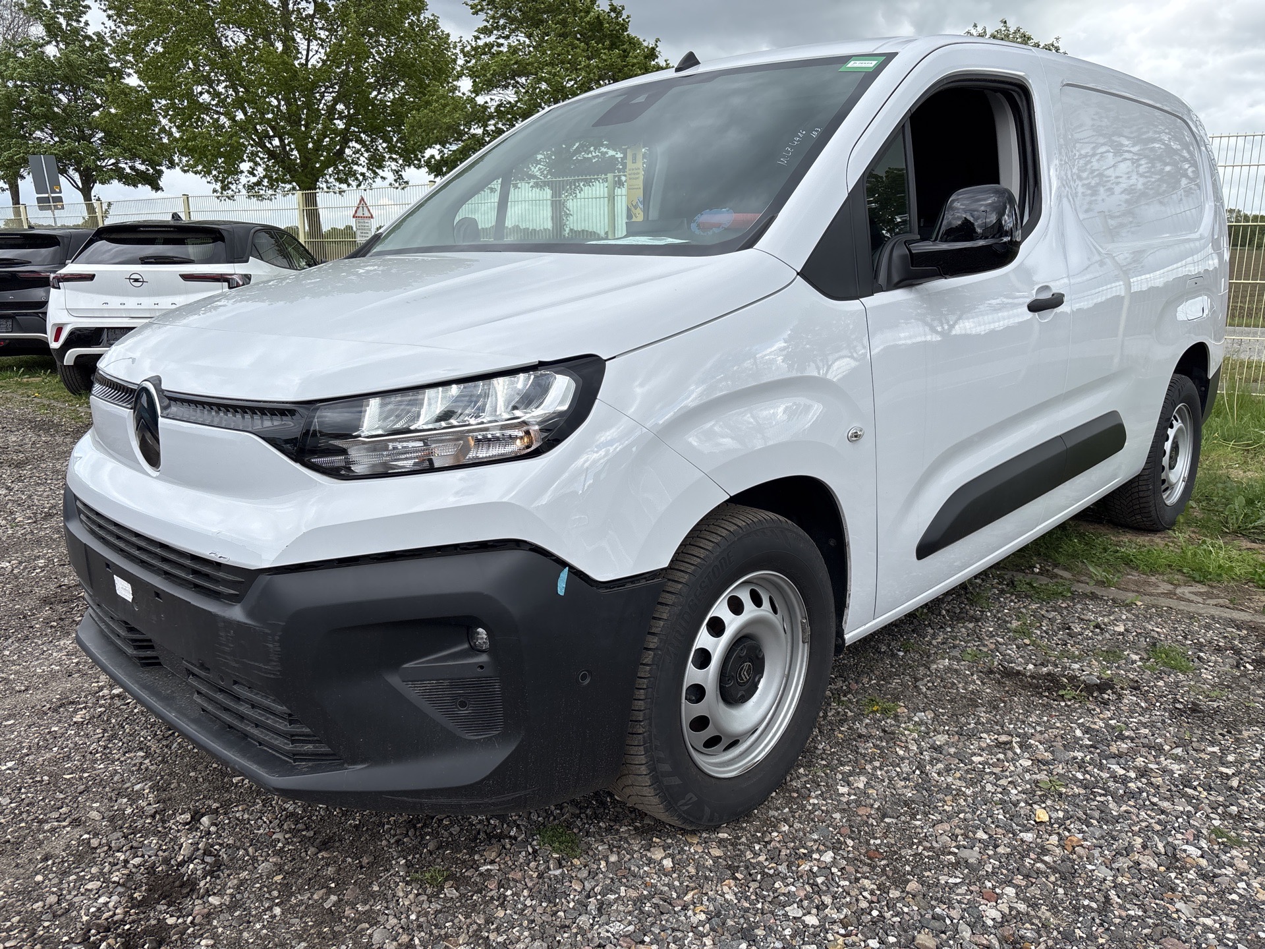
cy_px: 474
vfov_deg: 53.1
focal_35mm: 26
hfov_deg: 67.3
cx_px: 632
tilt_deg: -13.7
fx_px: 950
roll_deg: +0.0
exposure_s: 1/1418
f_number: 1.6
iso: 50
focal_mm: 5.96
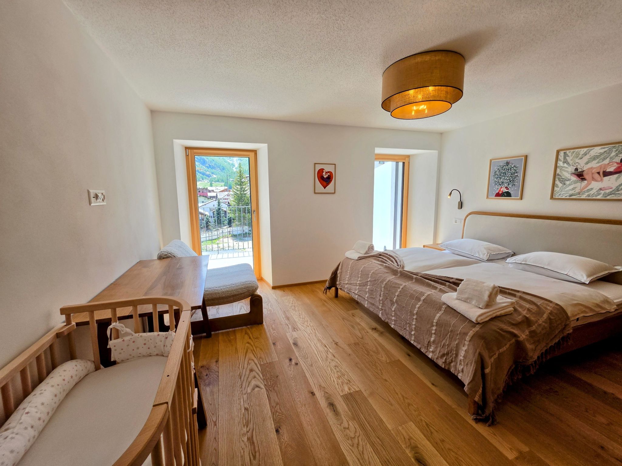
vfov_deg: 89.9
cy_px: 233
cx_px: 311
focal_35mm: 13
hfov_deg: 106.2
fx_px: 234
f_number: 1.9
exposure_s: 1/300
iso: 32
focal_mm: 2.2
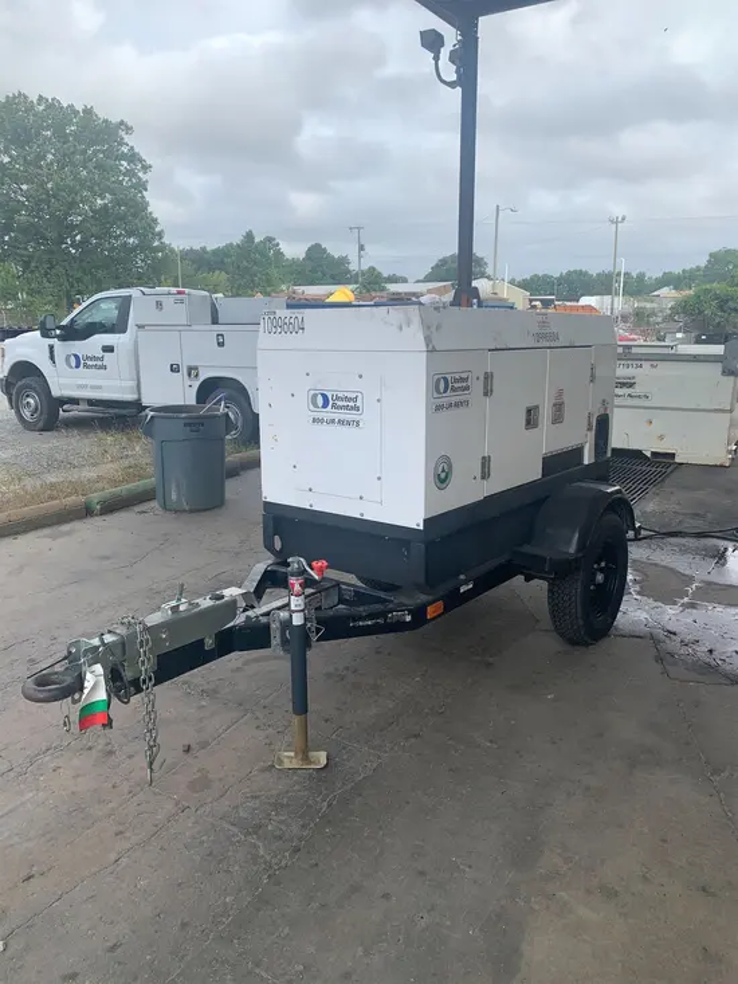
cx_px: 369
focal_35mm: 26
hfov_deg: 53.1
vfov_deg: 67.3
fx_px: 739
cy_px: 492
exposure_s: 1/1011
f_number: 1.8
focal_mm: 4.25
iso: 25
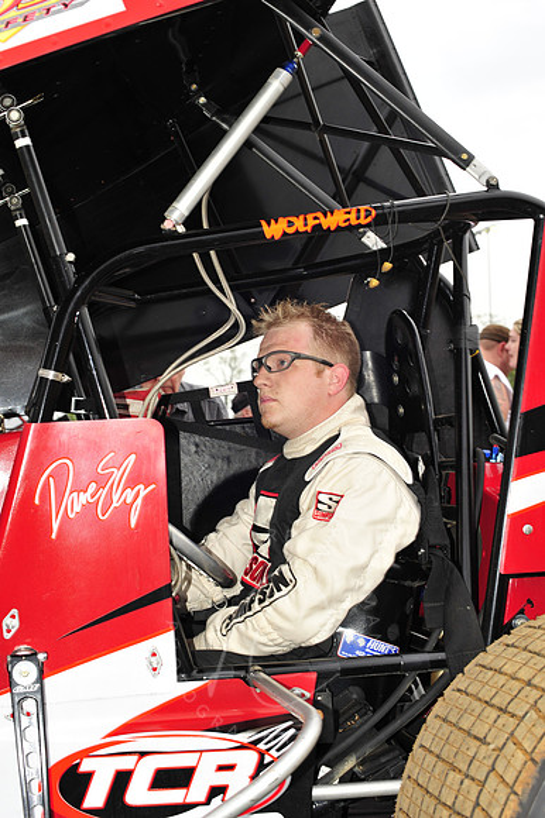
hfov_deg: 27.0
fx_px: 1137
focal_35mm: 50
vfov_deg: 39.6
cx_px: 272
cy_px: 409
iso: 500
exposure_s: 1/60
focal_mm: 50
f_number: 8
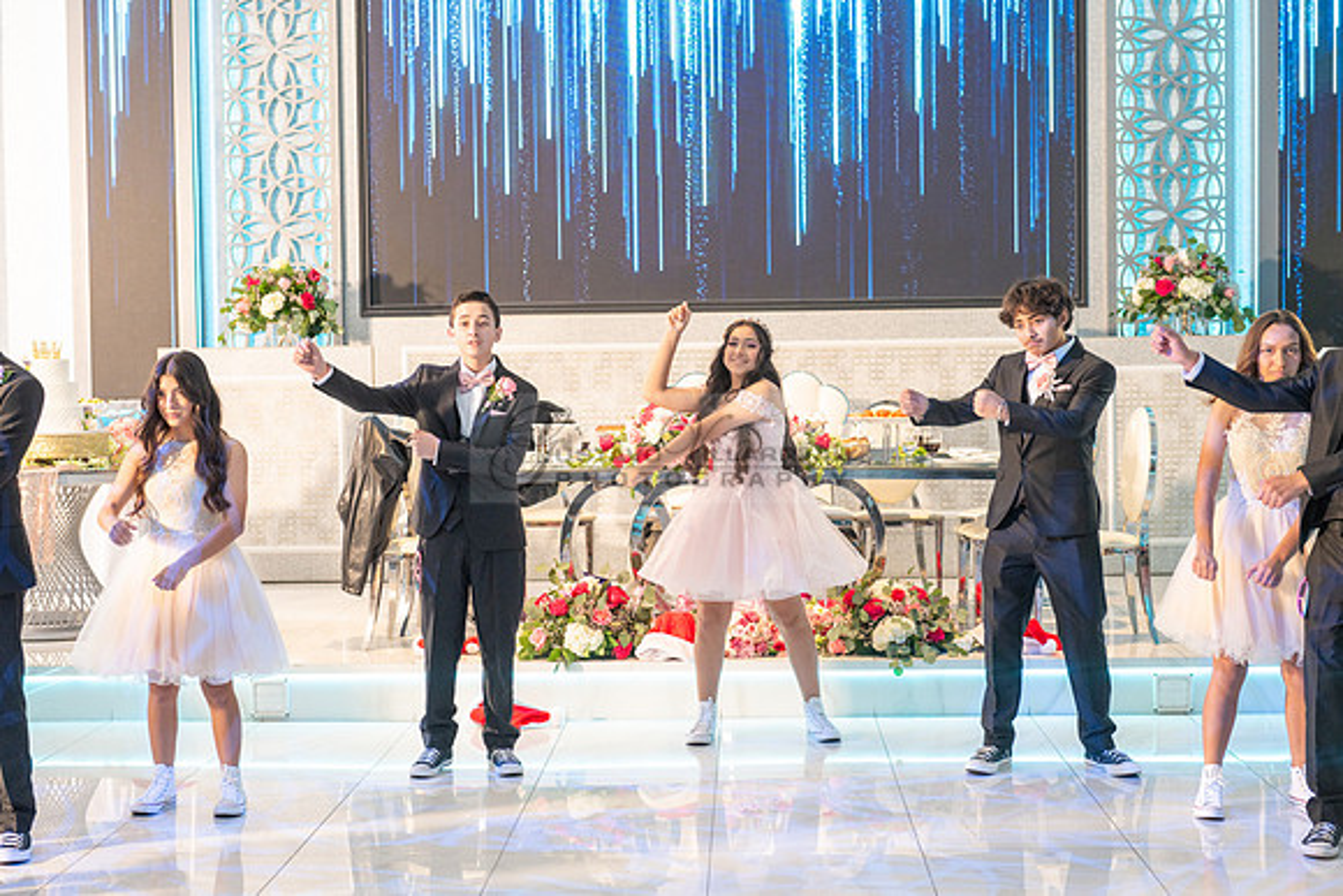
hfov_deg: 33.4
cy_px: 448
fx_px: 2239
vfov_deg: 22.6
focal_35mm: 60
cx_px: 672
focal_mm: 60
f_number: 4.5
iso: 640
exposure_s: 1/160
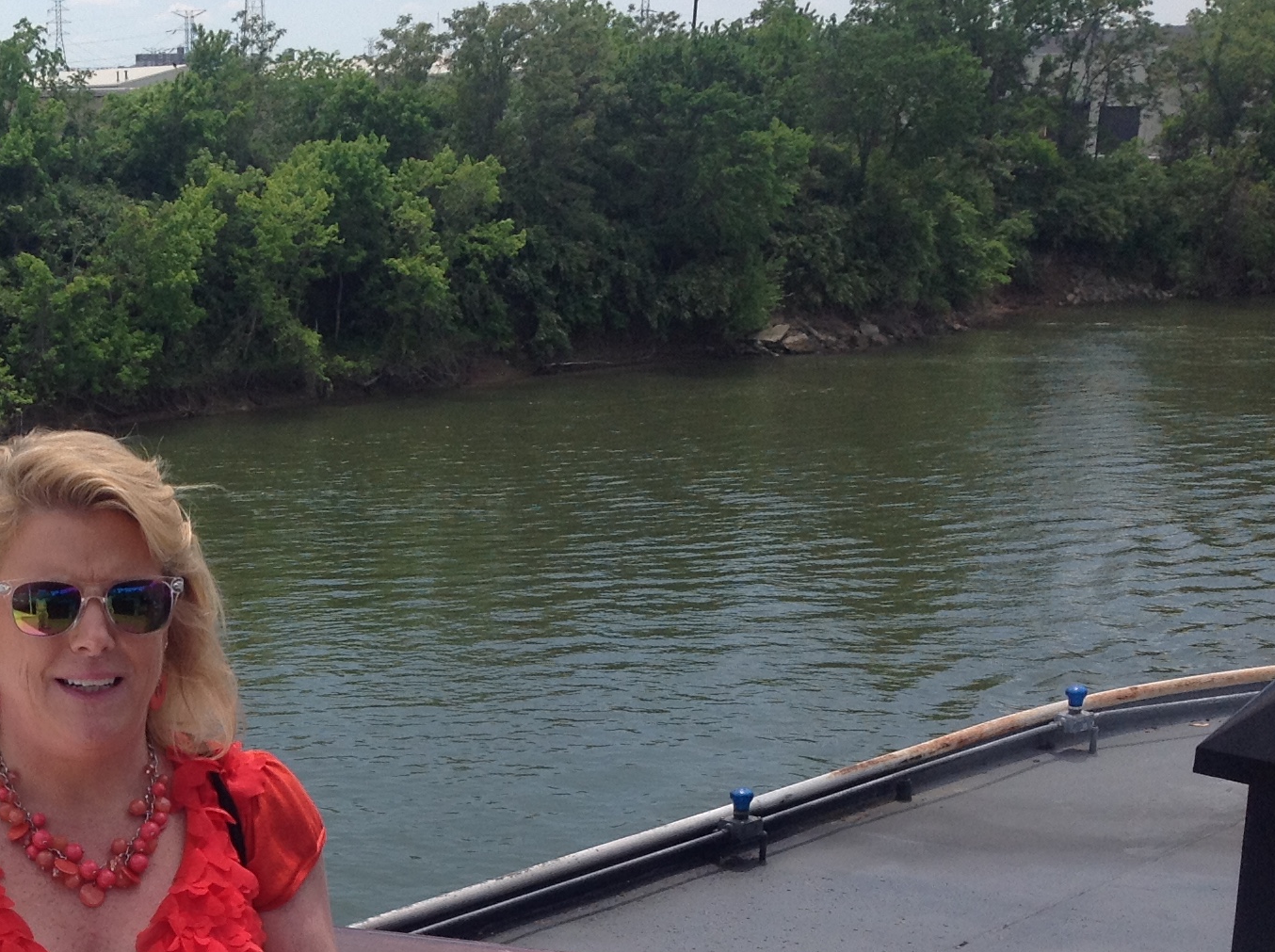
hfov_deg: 28.0
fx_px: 2464
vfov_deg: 21.4
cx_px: 134
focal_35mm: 67
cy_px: 834
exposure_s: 1/1779
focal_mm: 4.28
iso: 50
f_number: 2.4
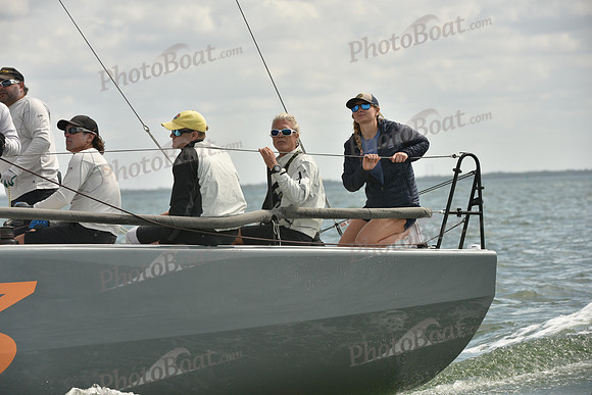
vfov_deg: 6.9
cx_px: 296
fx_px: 3290
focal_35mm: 200
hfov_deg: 10.3
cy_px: 198
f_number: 7.1
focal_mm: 200
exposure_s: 1/1250
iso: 400
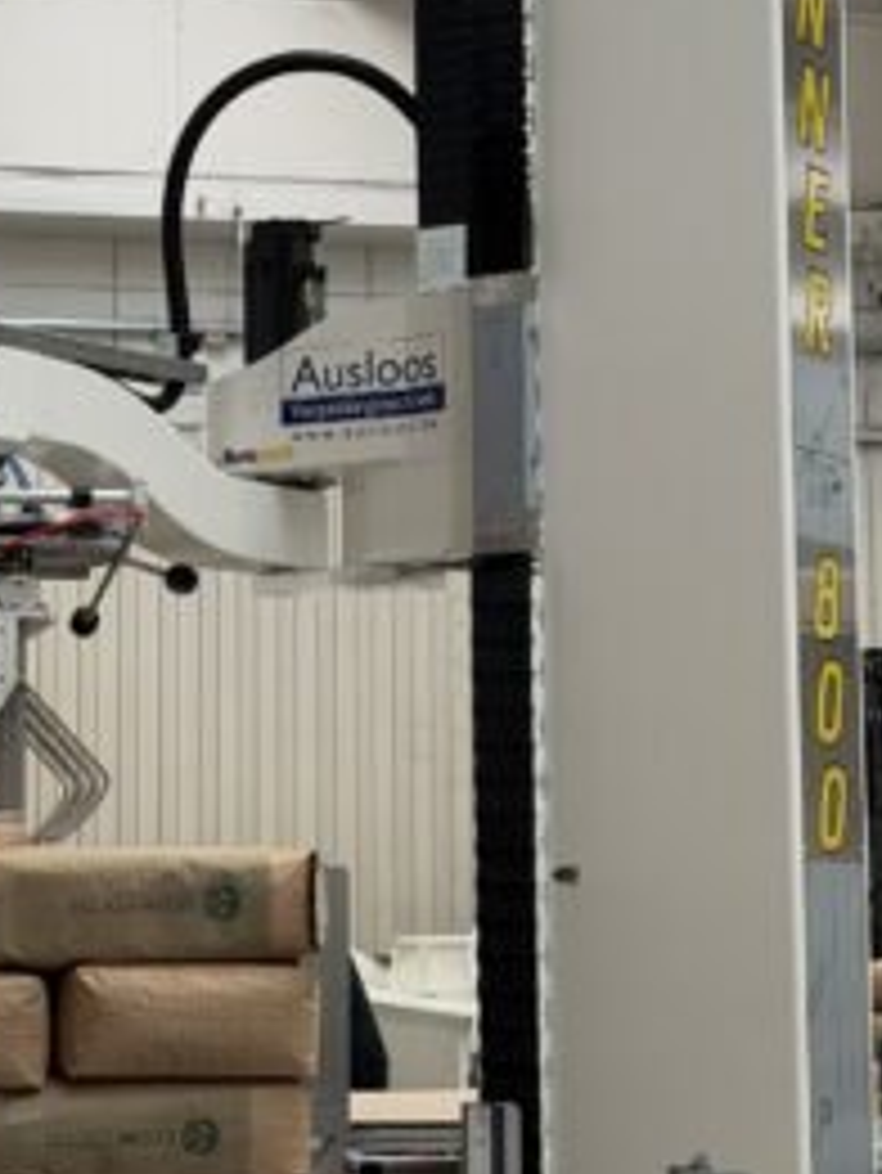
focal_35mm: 98
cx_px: 472
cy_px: 452
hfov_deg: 15.1
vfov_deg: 20.0
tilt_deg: +7.2
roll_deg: +1.2
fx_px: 3327
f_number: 1.78
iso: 100
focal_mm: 6.76
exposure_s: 1/202
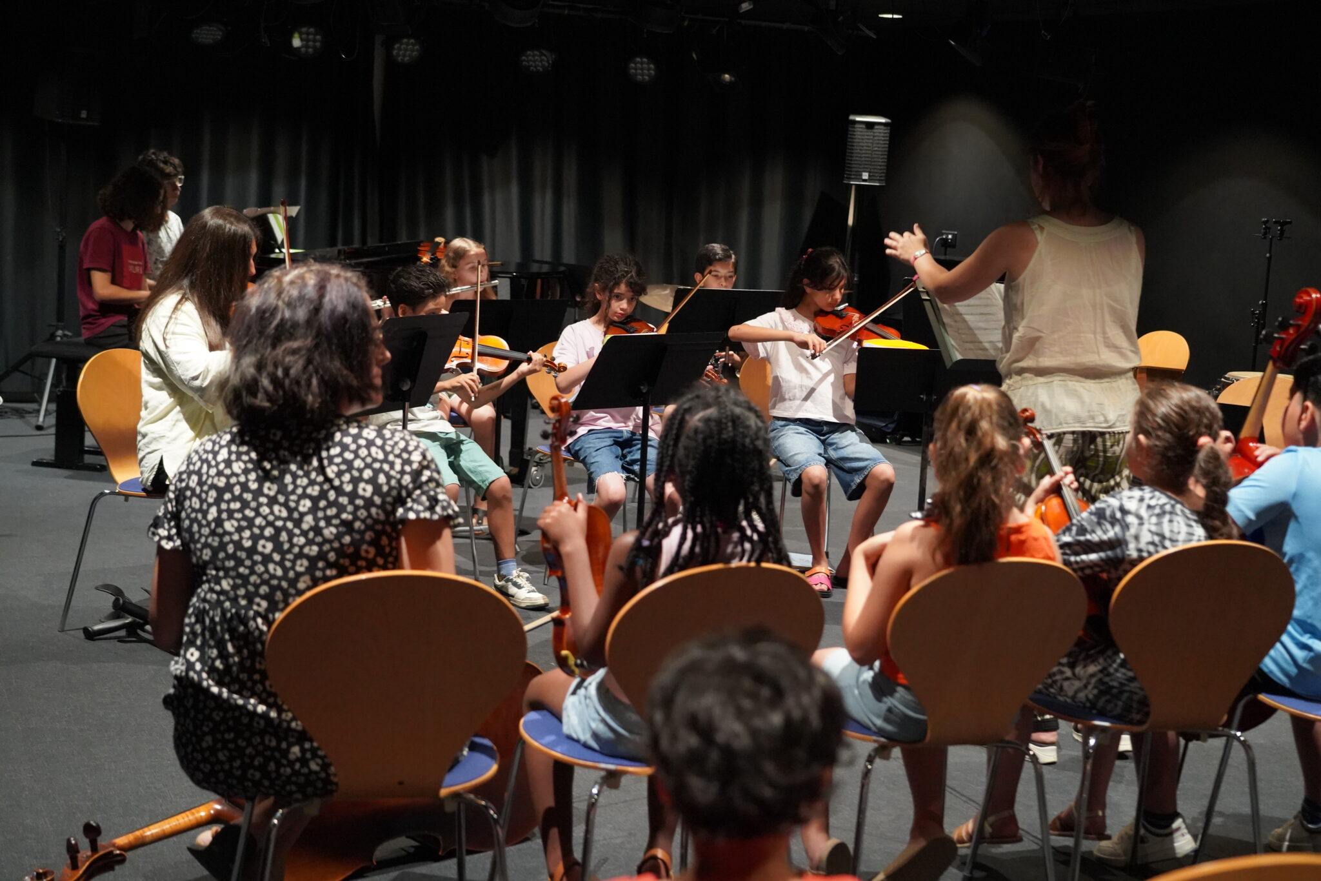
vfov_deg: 26.5
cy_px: 440
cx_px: 660
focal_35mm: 51
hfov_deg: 38.9
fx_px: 1871
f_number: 4
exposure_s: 1/160
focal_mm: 51
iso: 8000
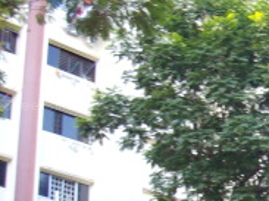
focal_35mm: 111
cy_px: 254
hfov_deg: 16.3
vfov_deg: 12.9
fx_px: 862
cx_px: 392
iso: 133
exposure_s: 1/50
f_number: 2.8
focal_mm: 6.2
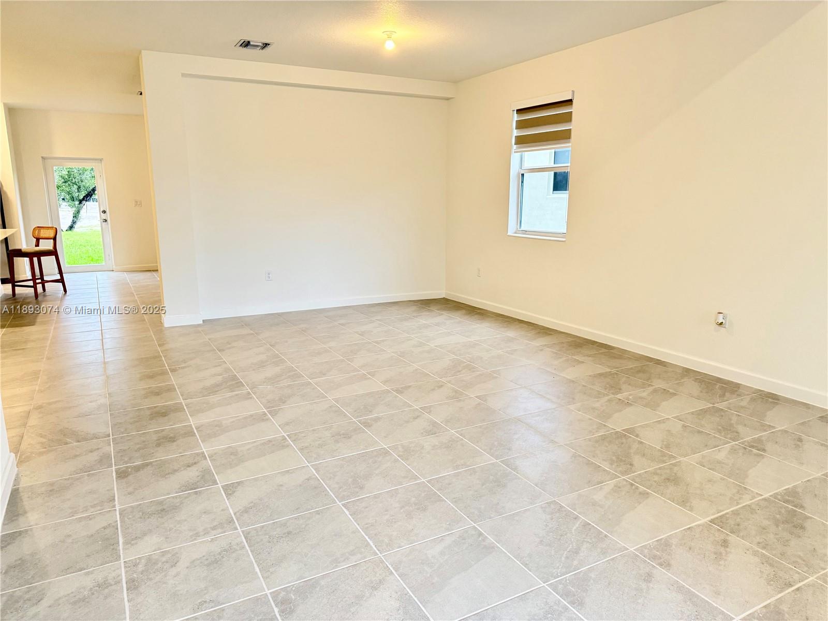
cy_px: 310
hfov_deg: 71.6
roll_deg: -0.1
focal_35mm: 24
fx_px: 574
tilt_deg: -10.4
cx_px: 414
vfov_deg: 56.8
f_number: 1.78
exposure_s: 1/60
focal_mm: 6.76
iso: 320
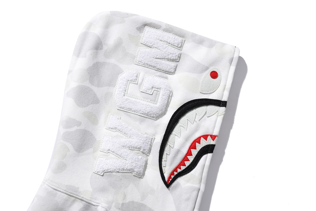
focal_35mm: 45
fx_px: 395
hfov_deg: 43.6
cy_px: 106
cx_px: 158
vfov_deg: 29.9
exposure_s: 1/125
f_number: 9
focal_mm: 30
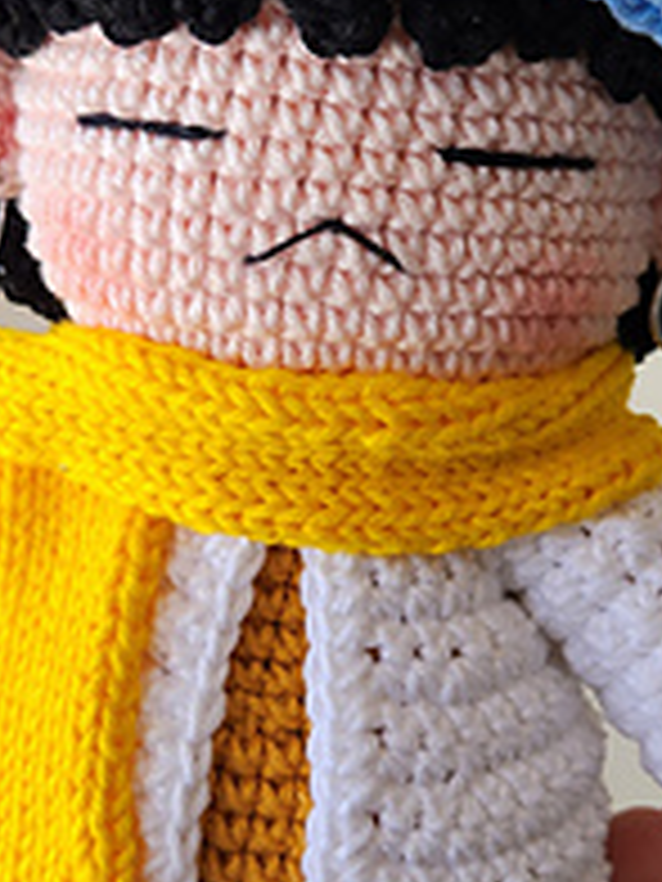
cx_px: 290
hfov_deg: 19.6
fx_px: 1912
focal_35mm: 75
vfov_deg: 26.0
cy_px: 405
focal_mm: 5.4
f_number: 1.8
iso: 50
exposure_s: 1/180
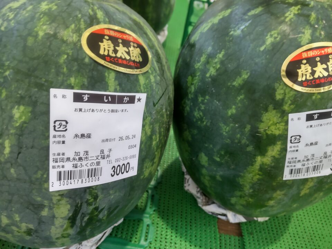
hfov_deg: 71.6
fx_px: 230
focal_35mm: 24
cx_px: 166
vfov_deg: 56.8
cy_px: 124
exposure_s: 1/30
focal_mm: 3.43
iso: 174
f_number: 2
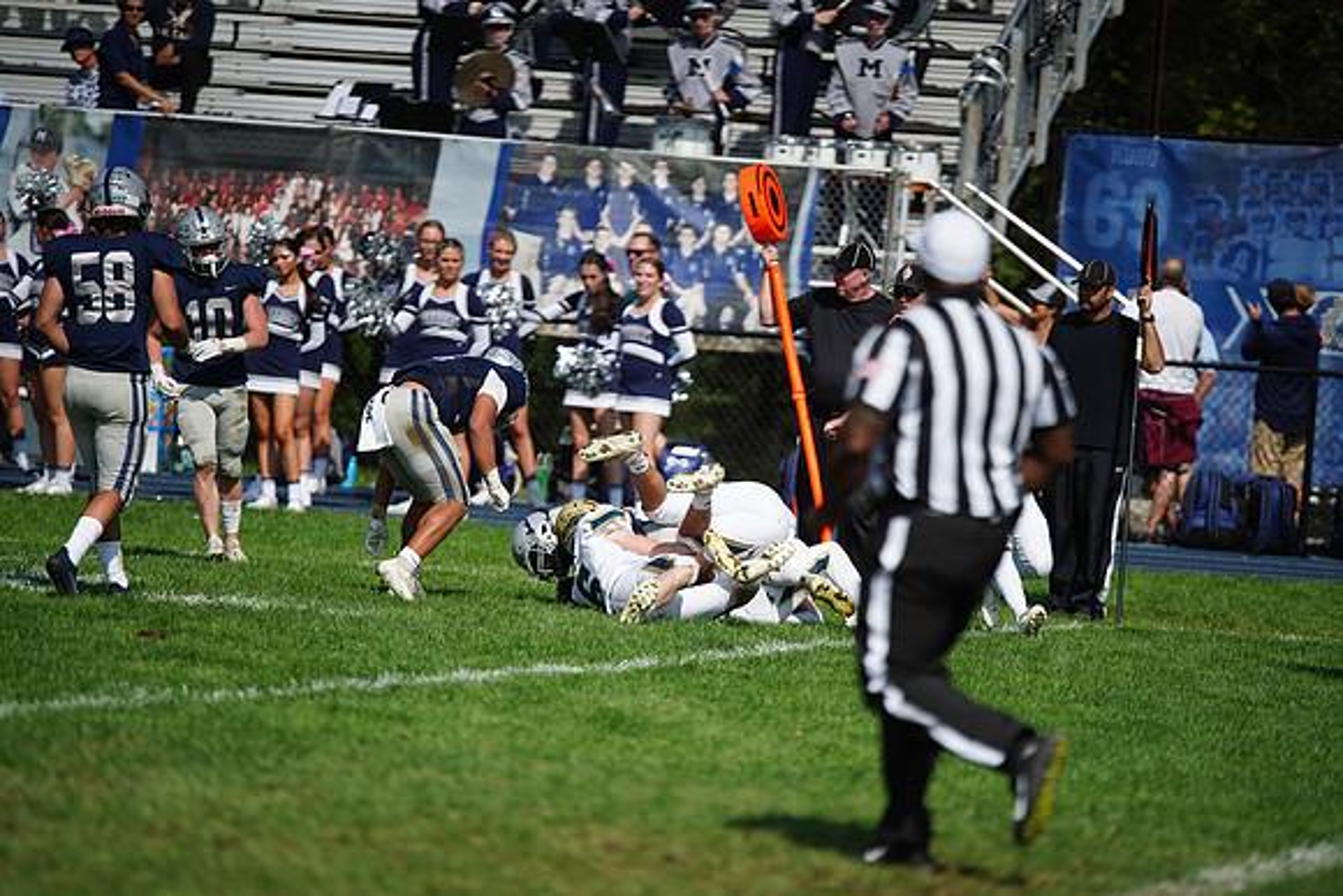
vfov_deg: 4.6
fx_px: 11194
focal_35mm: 300
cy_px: 448
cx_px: 672
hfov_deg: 6.9
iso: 400
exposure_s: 1/8000
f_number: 2.8
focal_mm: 300
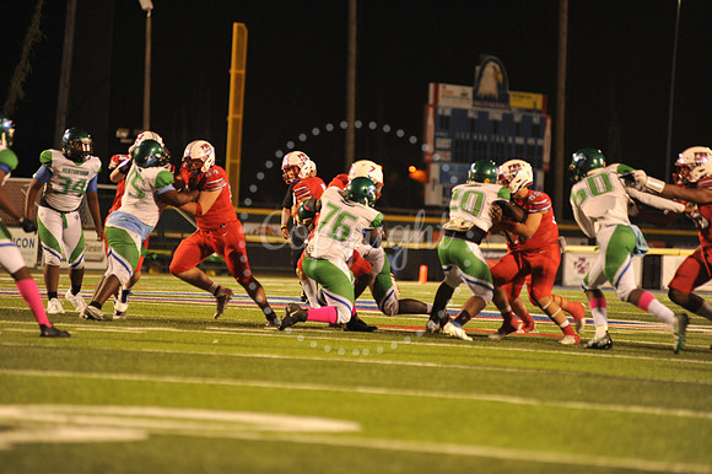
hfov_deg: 10.3
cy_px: 237
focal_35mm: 200
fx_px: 3953
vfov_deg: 6.9
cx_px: 356
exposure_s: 1/200
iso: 2000
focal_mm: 200
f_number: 2.8
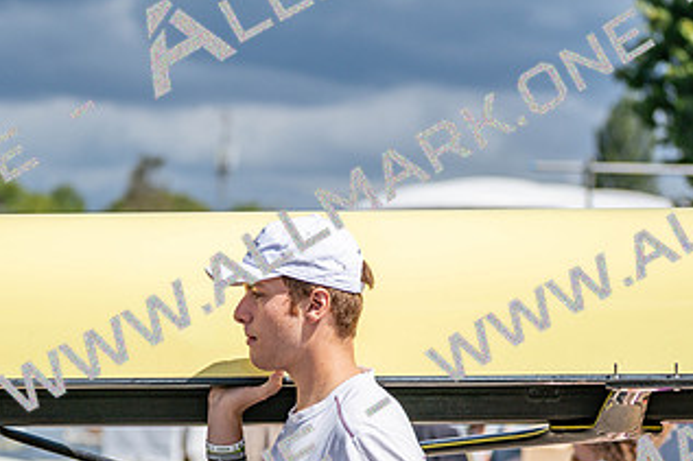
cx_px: 267
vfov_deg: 5.8
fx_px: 4579
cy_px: 418
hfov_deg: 8.7
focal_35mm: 238
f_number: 5
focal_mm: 130
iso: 100
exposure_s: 1/1600
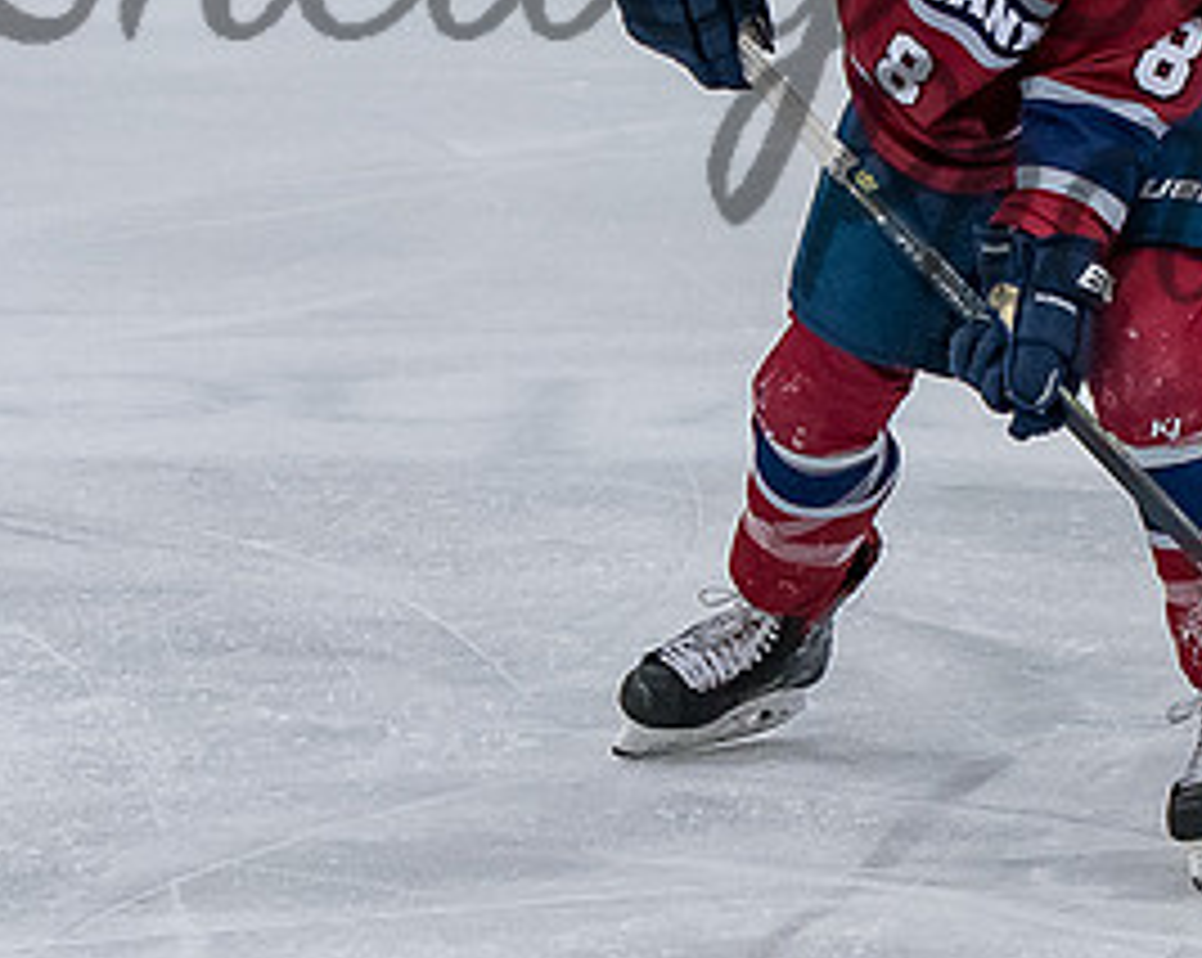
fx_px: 13894
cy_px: 378
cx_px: 743
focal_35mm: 391
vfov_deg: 4.0
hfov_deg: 5.0
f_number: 3.5
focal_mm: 70
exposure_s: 1/800
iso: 2500
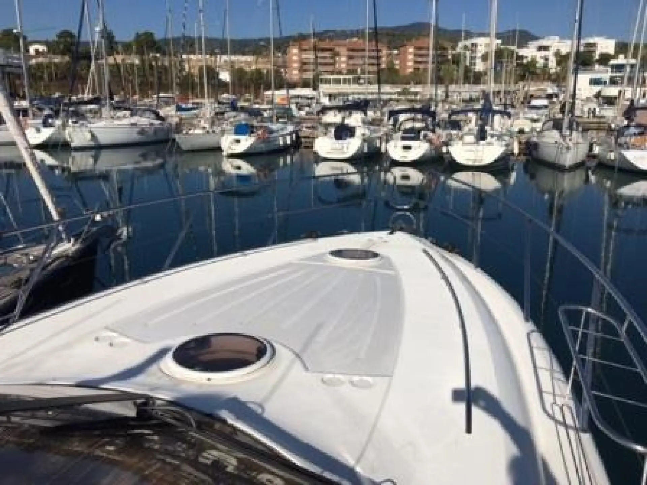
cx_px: 324
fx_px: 542
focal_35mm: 29
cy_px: 242
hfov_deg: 61.7
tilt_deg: -15.0
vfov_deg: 48.2
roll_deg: -0.4
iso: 25
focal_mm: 4.15
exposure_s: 1/4049
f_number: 2.2
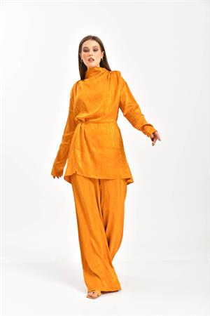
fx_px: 402
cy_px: 158
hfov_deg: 29.2
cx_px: 105
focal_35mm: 46
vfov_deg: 42.7
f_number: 5.6
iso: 100
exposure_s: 1/160
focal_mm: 46
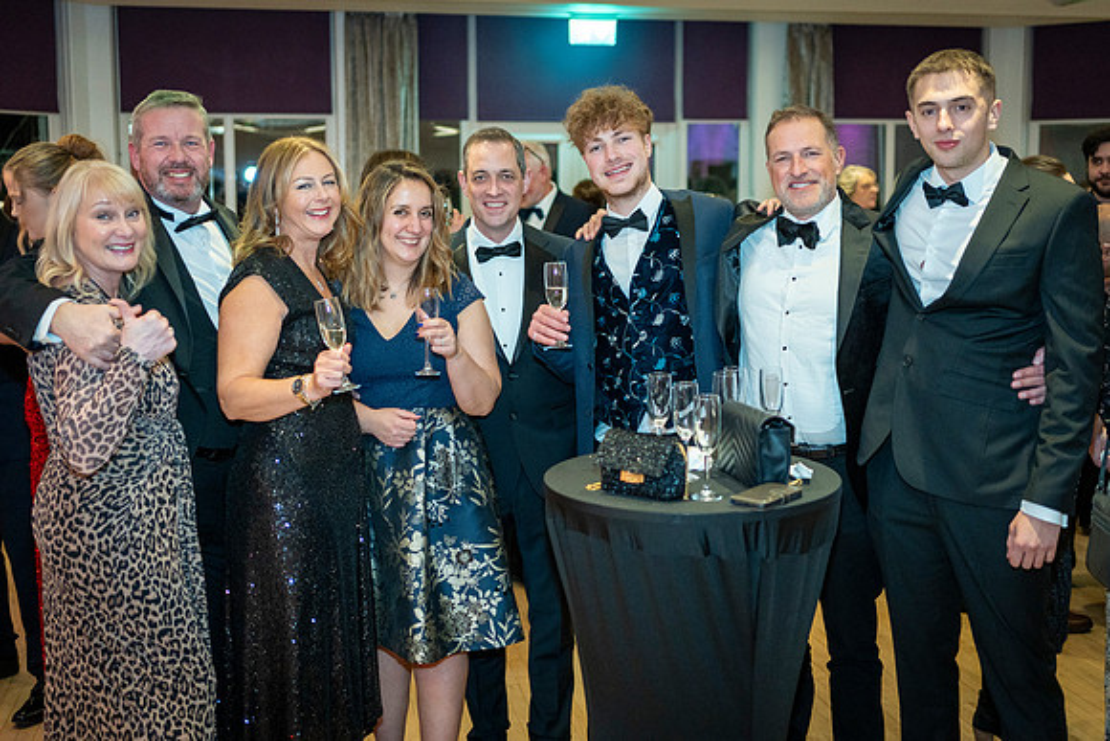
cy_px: 340
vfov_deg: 31.4
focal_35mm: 43
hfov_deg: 45.7
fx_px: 1319
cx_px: 569
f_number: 1.8
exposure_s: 1/80
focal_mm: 35
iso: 1250
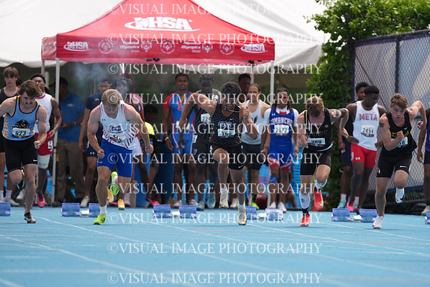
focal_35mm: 600
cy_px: 144
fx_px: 7168
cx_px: 215
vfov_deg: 2.3
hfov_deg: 3.4
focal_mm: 600
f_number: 6.3
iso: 500
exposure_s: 1/1600
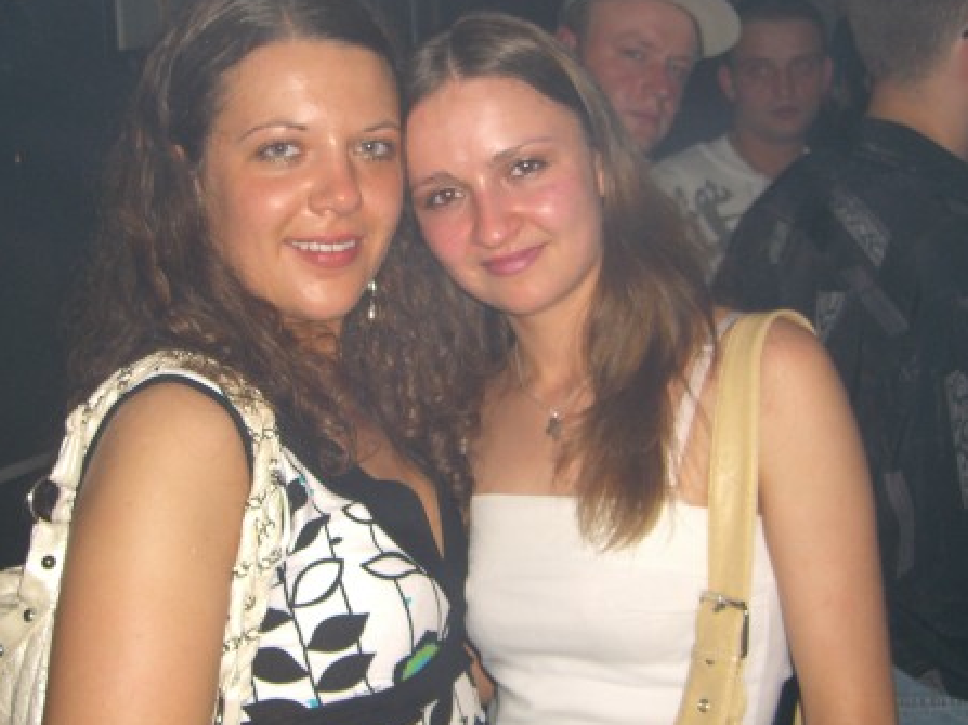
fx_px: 1426
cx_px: 422
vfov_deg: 28.5
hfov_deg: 37.4
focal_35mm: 51
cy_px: 338
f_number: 2.8
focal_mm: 7.9
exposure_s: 1/60
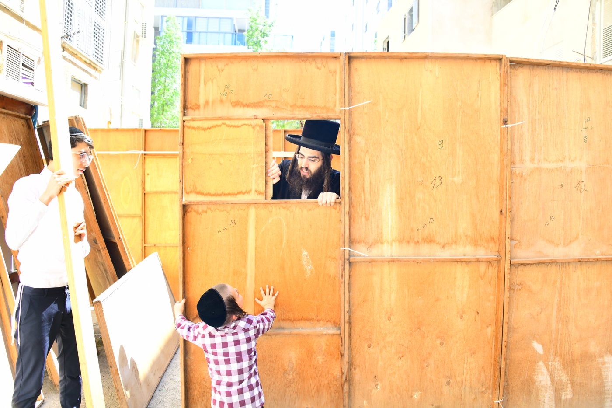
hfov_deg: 65.5
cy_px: 204
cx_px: 306
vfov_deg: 46.4
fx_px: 476
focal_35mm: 28
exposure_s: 1/400
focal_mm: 28
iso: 1250
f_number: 7.1
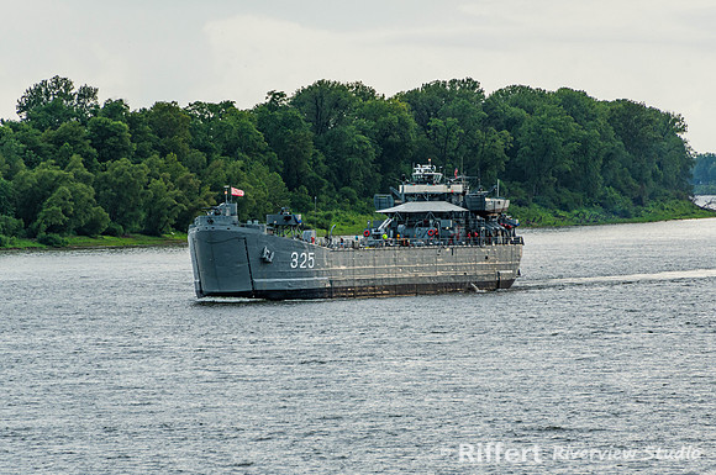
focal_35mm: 345
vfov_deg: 4.0
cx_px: 349
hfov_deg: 6.0
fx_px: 6858
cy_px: 273
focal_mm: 300
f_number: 8
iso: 500
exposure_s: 1/160
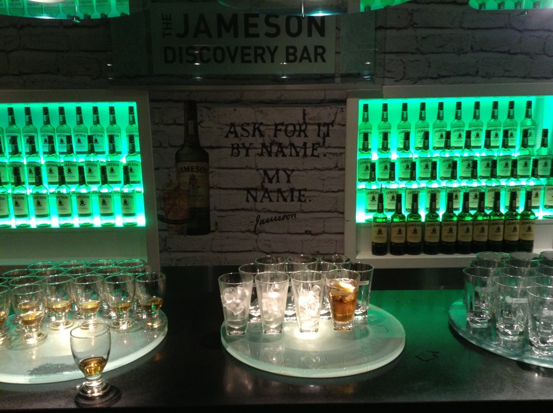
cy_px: 206
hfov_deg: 55.4
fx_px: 526
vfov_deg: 42.8
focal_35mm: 33
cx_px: 276
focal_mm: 3.3
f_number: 2.4
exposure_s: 1/24
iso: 160
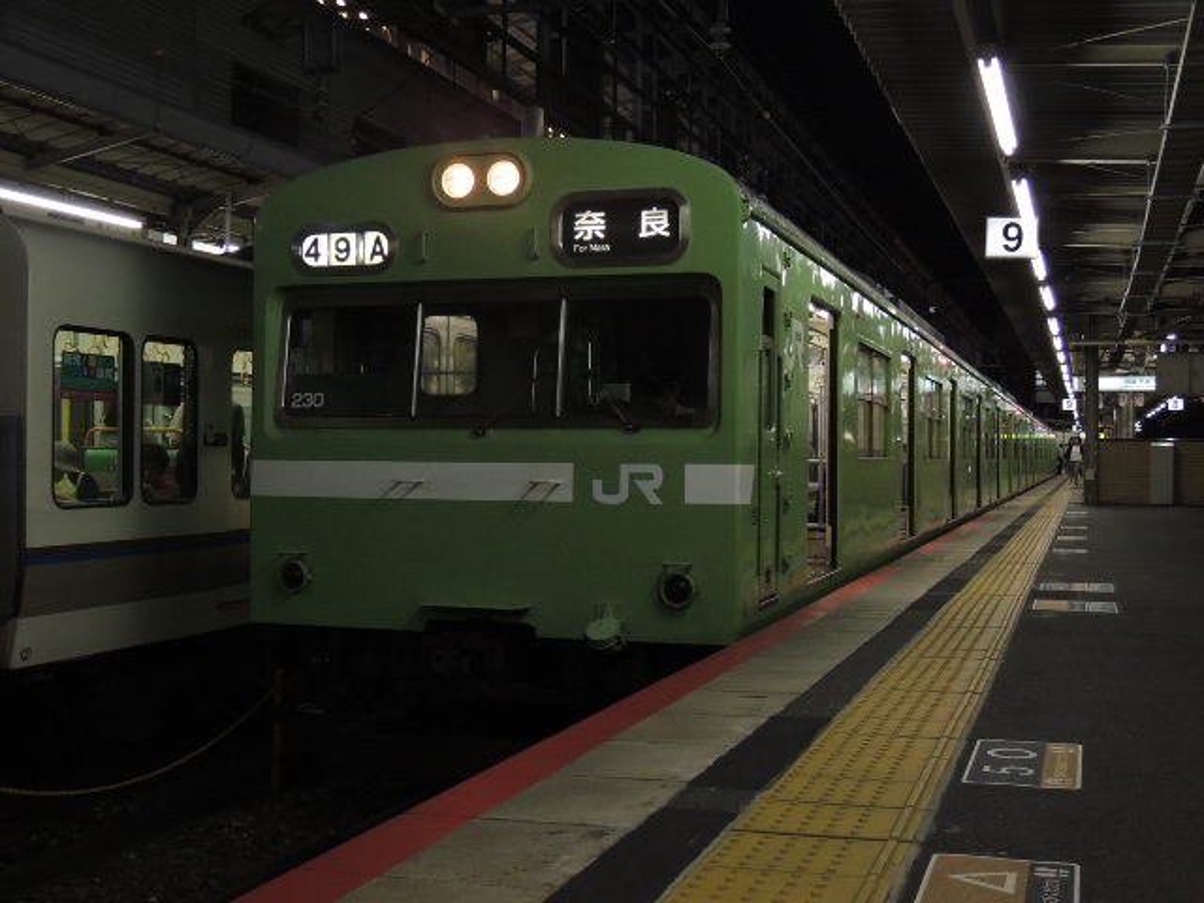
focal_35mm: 43
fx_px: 1496
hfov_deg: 43.9
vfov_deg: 33.6
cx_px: 602
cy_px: 452
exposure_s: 1/50
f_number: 3.4
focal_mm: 7.6
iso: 400
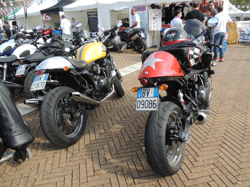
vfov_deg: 49.7
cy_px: 94
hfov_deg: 63.4
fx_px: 202
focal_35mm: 28
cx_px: 125
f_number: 2.8
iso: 100
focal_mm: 5
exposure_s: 1/500
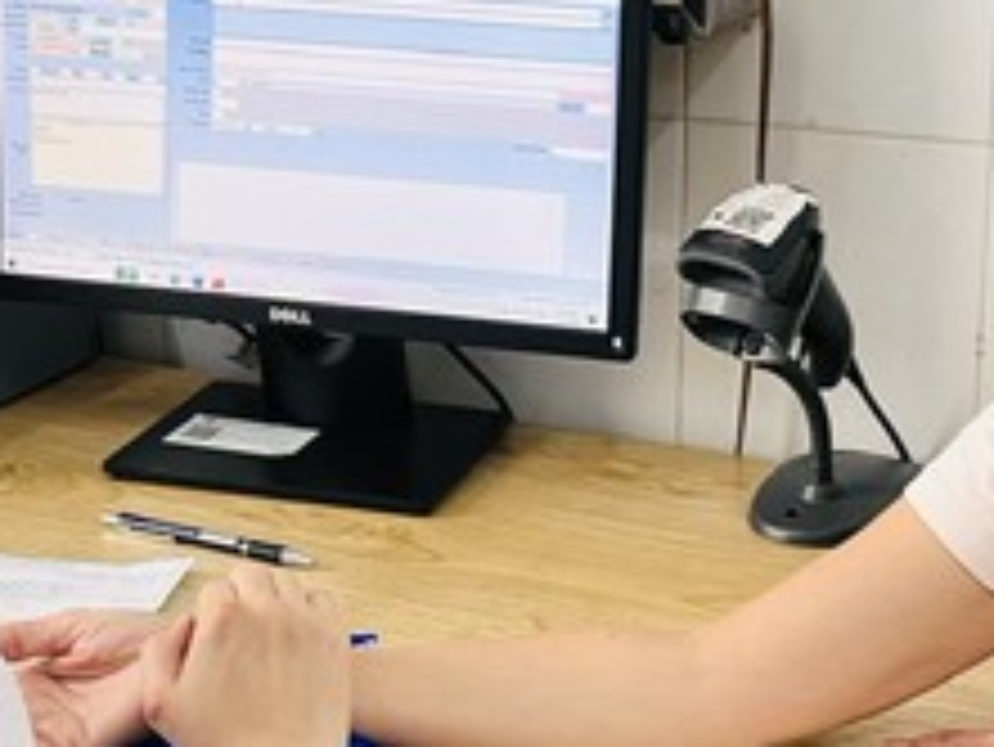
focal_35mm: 86
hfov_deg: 22.7
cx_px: 526
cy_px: 252
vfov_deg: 17.1
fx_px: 2471
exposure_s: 1/50
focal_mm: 5.1
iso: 80
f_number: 1.6
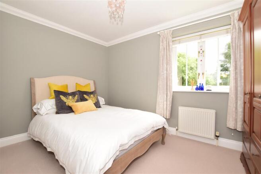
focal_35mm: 15
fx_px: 109
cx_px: 130
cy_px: 87
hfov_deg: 100.4
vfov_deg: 77.3
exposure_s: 1/80
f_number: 7.1
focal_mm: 10
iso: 400
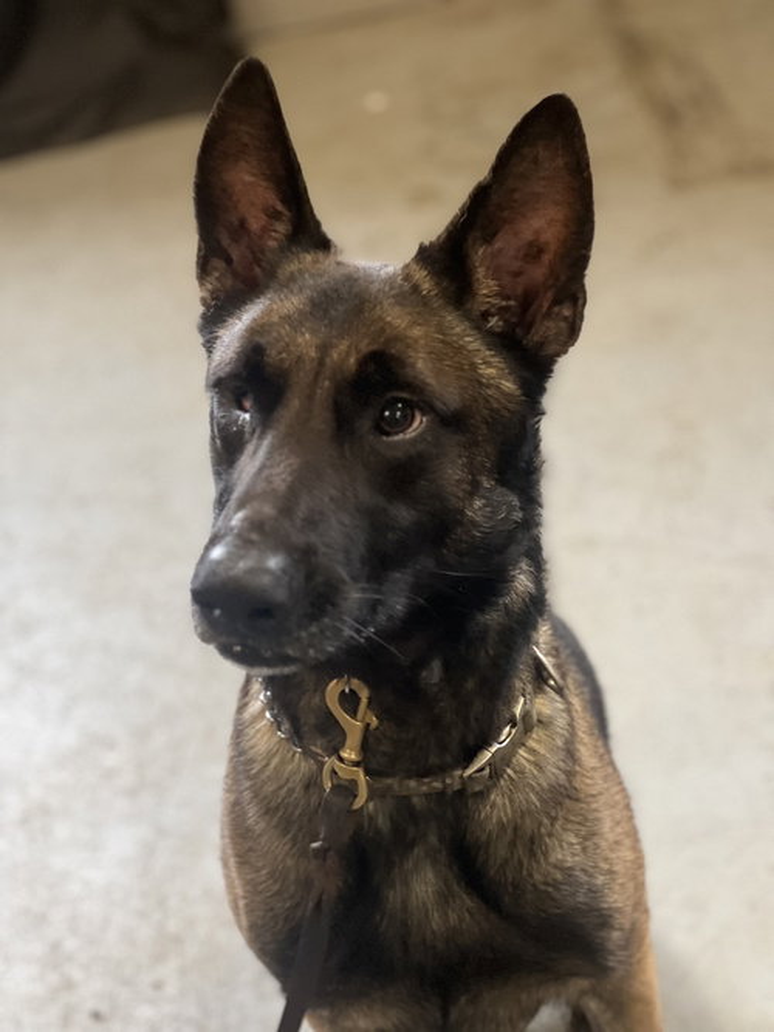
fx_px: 2296
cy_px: 516
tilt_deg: -32.7
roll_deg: +11.1
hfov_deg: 19.1
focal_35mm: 77
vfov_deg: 25.3
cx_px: 387
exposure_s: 1/40
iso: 320
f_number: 2.8
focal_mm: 9
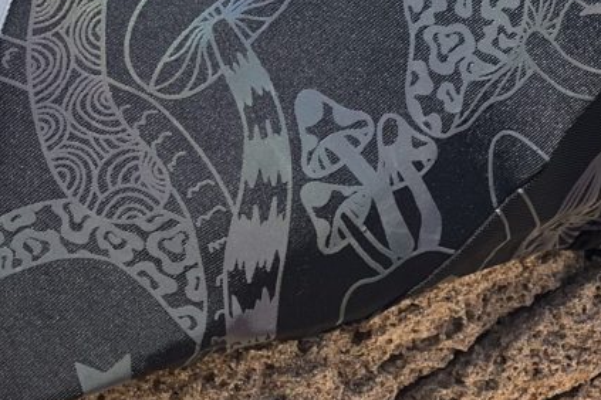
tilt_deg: -8.6
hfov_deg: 10.2
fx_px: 3372
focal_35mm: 202
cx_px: 224
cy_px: 76
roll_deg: +2.4
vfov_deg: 6.8
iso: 32
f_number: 2.8
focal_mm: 9
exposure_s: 1/558
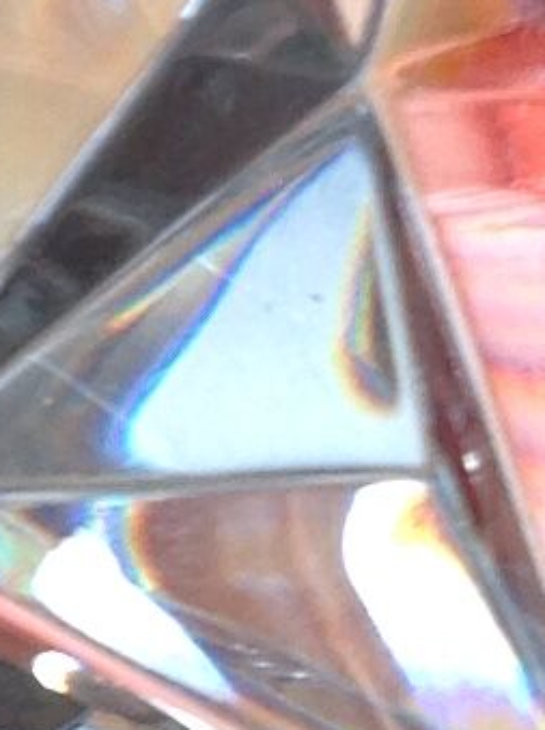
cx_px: -799
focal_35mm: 268
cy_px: 1189
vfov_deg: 7.2
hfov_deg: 5.3
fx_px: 5644
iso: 50
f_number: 2.4
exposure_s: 1/30
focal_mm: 4.28
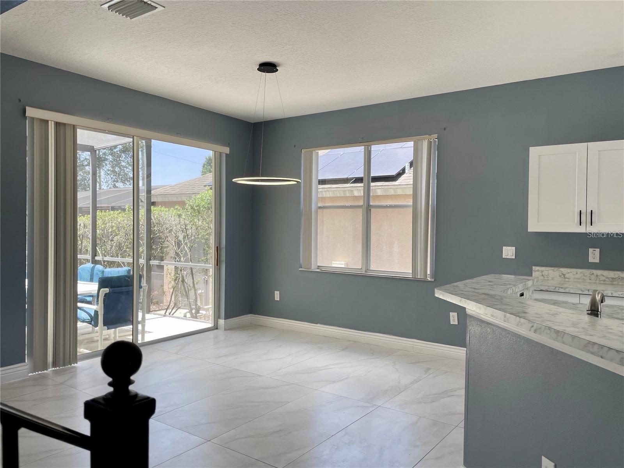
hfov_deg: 67.3
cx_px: 312
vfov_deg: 53.1
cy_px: 234
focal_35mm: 26
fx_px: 469
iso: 32
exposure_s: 1/371
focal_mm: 4.2
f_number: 1.6
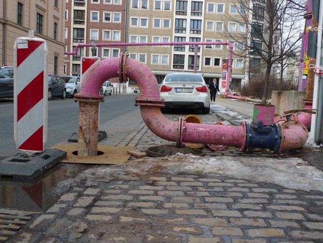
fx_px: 327
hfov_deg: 52.6
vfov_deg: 40.7
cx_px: 162
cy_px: 122
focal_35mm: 35
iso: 80
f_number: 3.2
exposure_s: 1/500
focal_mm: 7.4
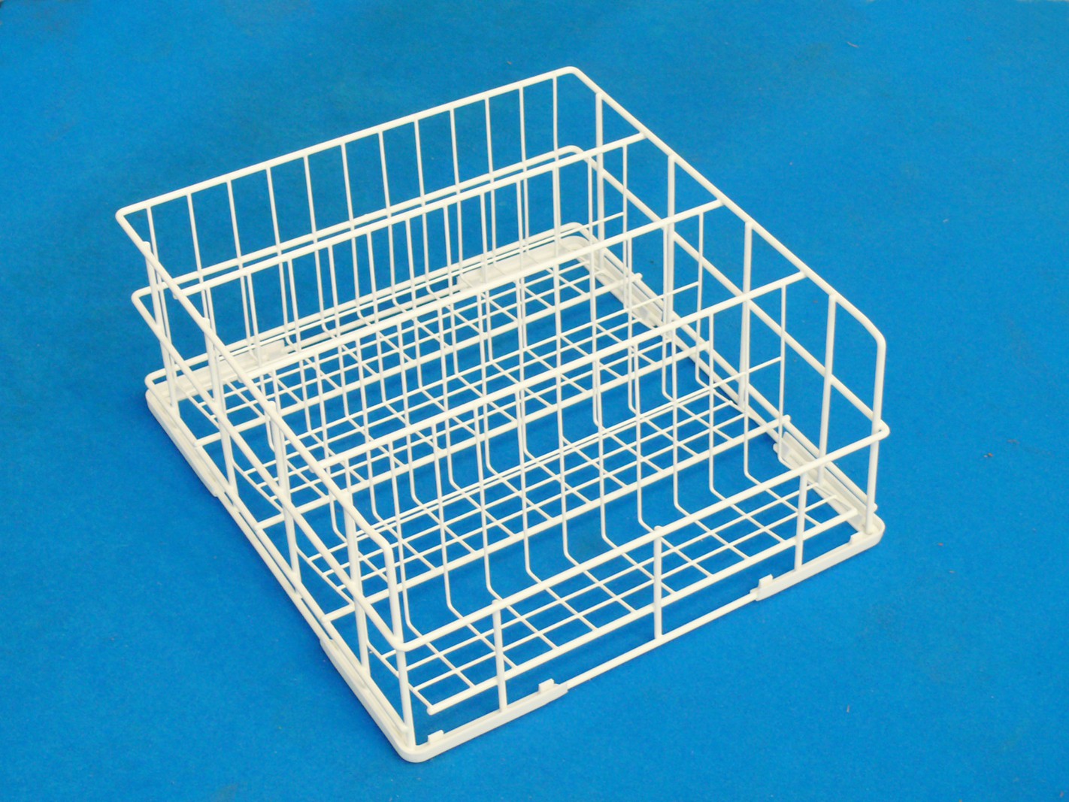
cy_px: 401
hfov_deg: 30.7
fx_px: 1946
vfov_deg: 23.3
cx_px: 534
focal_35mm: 63
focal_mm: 10.4
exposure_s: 1/30
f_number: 3.2
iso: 160
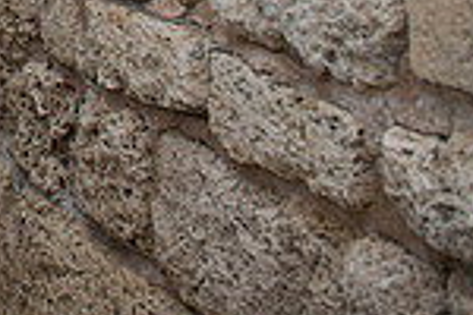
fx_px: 1222
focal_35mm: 93
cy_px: -238
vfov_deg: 13.3
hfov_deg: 17.6
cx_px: -385
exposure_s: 1/250
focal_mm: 24
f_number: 3.5
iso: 100
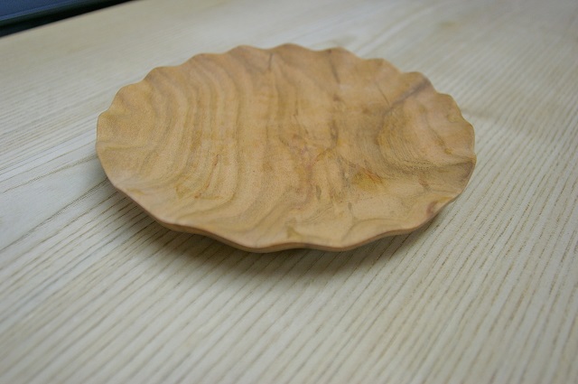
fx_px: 481
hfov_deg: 62.0
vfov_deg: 43.5
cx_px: 289
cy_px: 192
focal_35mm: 30
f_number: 4
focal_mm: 20
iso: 400
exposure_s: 1/15
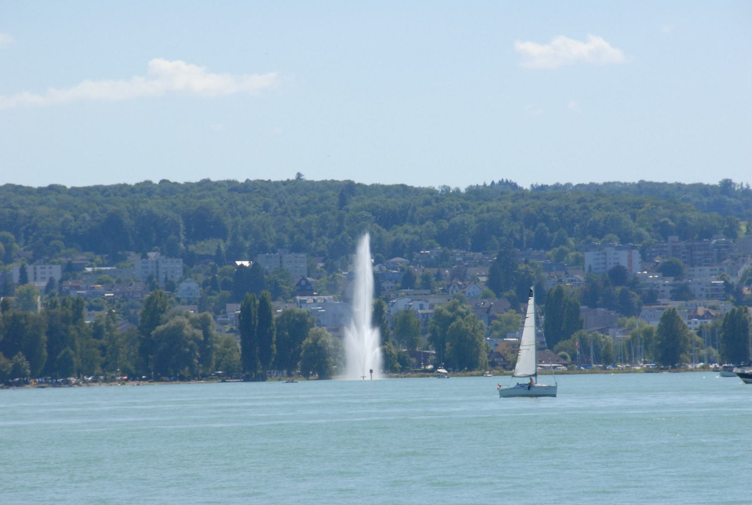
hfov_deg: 6.9
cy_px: 252
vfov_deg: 4.6
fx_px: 6279
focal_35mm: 300
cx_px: 376
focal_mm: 200
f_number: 11
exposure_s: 1/640
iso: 640
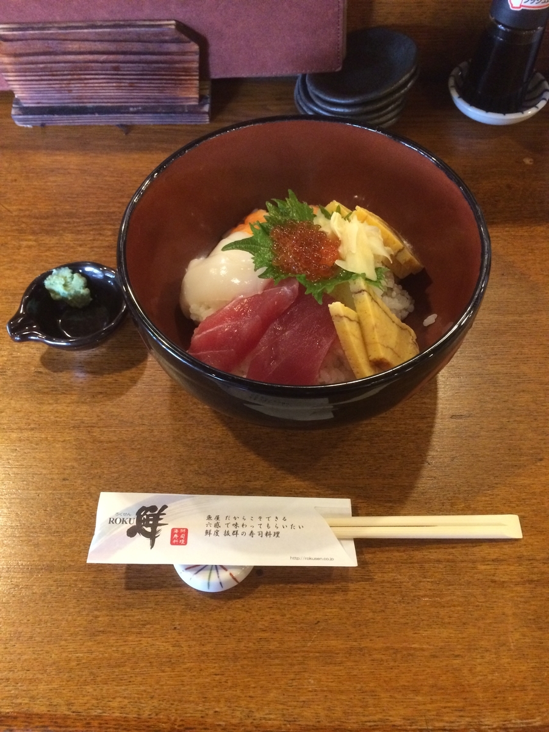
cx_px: 274
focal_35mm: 29
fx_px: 613
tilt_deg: -60.2
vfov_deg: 61.7
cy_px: 366
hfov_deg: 48.2
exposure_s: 1/30
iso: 320
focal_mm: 4.15
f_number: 2.2
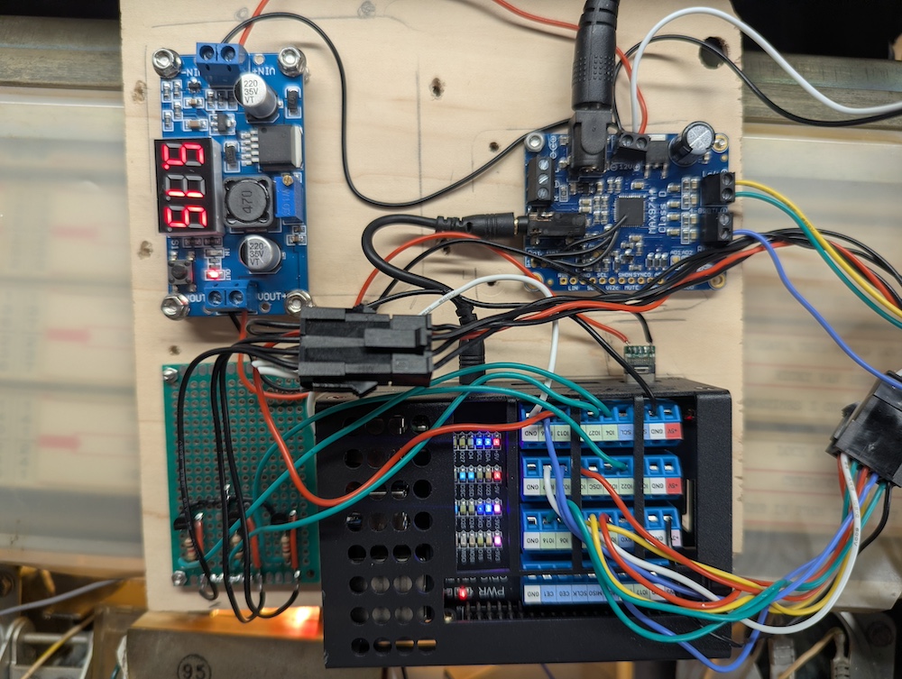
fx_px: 626
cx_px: 451
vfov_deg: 56.9
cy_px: 340
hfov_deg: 71.5
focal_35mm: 24
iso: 52
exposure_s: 1/60
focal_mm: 6.81
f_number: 1.85
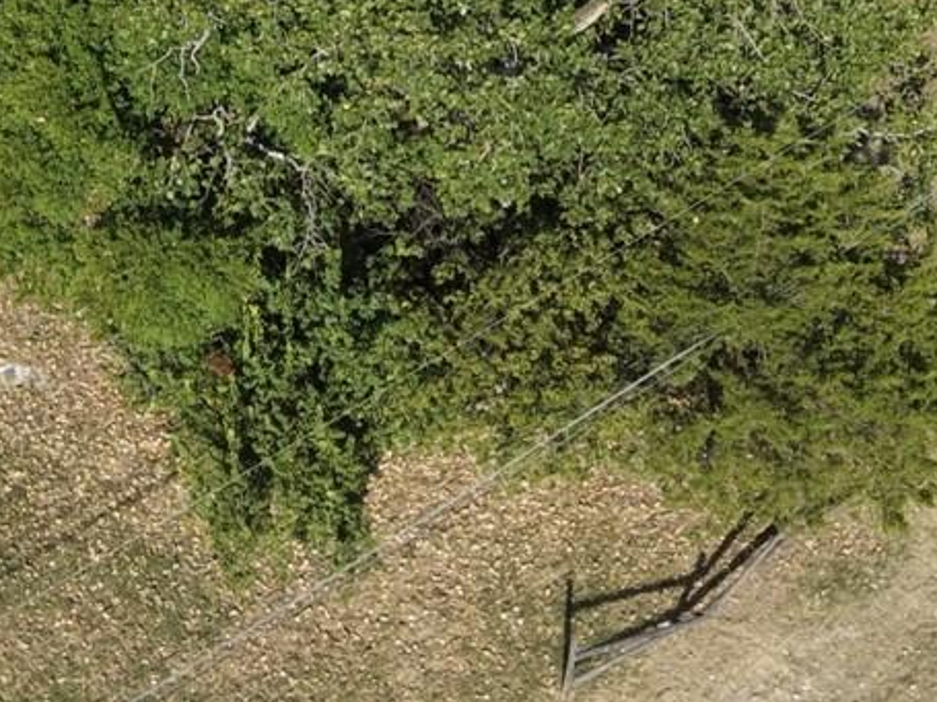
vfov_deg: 12.8
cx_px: 113
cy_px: -449
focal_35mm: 108
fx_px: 2923
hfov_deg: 18.0
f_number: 1.8
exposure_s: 1/4000
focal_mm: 8.67
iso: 200
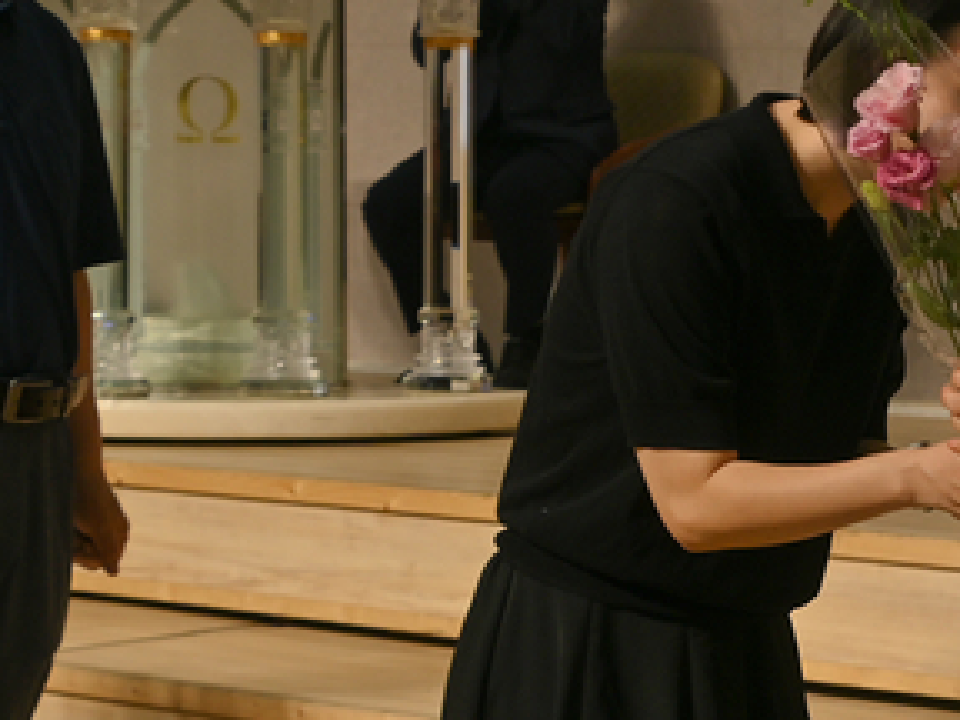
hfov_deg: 14.9
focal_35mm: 126
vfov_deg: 11.8
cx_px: 1267
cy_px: 327
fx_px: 3494
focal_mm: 28
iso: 100
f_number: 5.6
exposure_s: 1/100
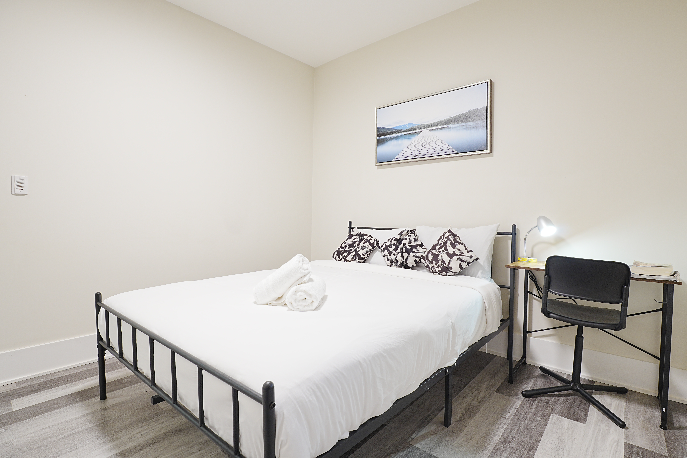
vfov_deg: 72.1
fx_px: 315
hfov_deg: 95.0
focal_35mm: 16
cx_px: 344
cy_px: 229
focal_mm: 11
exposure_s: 1
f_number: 8
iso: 100
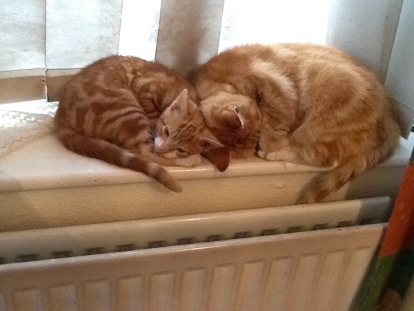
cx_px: 207
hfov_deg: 42.9
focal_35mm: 44
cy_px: 156
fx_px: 526
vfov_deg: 32.9
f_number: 2.4
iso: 320
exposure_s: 1/24
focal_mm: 2.03
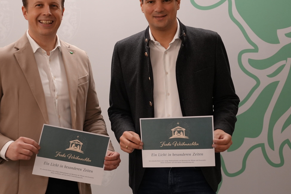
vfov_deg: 19.2
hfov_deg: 28.3
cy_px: 79
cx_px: 110
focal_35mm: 71
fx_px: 574
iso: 2500
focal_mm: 54
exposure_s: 1/160
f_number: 4
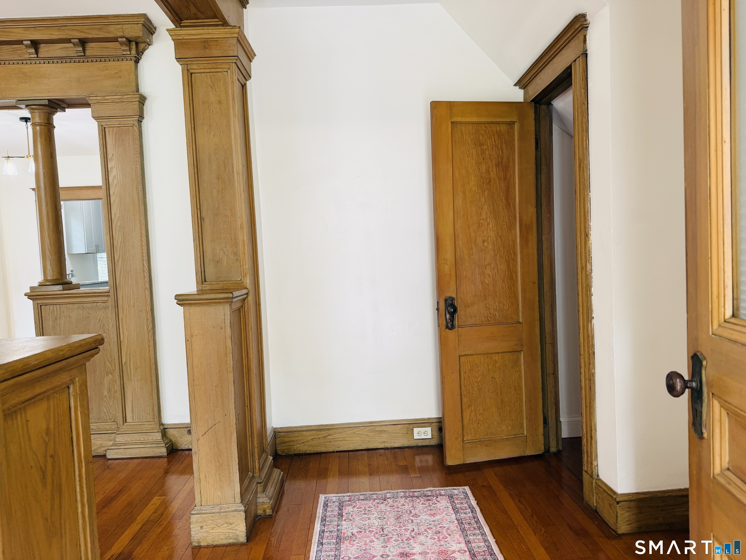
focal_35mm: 24
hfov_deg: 71.6
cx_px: 373
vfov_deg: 56.8
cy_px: 280
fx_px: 517
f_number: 1.78
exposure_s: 1/60
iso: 125
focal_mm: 6.76
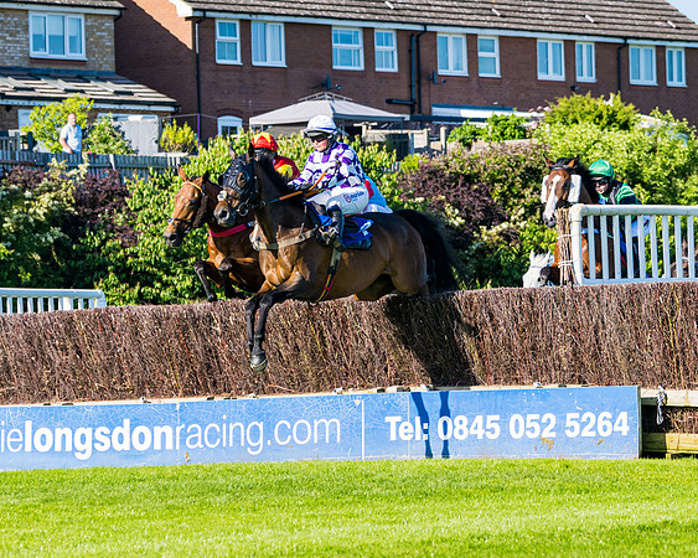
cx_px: 384
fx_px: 4632
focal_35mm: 224
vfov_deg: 6.9
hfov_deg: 8.6
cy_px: 307
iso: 200
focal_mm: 95
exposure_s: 1/1600
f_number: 4
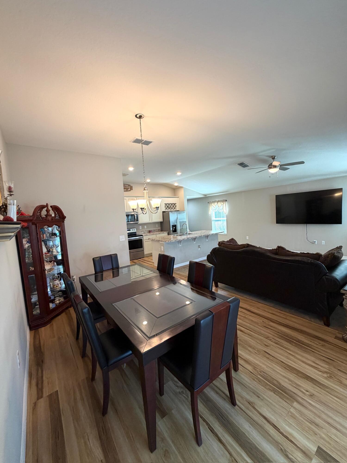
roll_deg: +3.5
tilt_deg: -4.8
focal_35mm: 14
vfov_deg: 102.1
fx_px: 187
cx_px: 174
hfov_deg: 85.7
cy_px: 232
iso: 160
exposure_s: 1/60
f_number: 2.2
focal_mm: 2.22
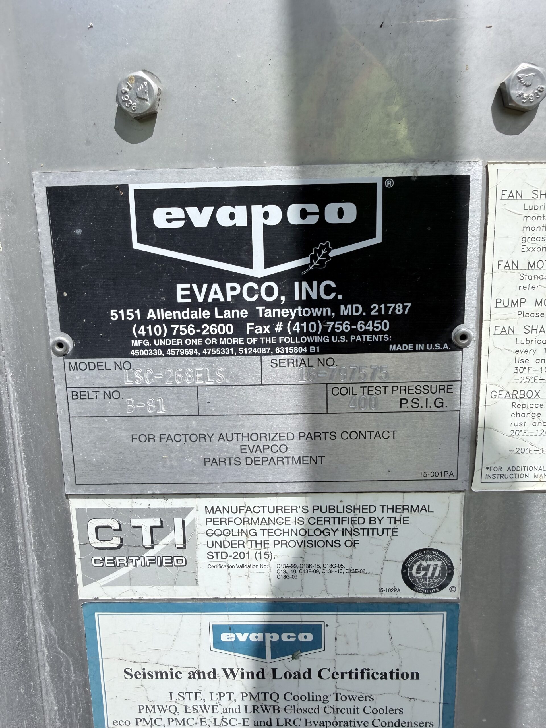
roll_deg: -0.5
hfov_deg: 56.8
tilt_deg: -12.1
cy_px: 364
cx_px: 273
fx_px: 505
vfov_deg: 71.6
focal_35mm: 24
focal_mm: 2.22
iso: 40
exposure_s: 1/2801
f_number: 2.2
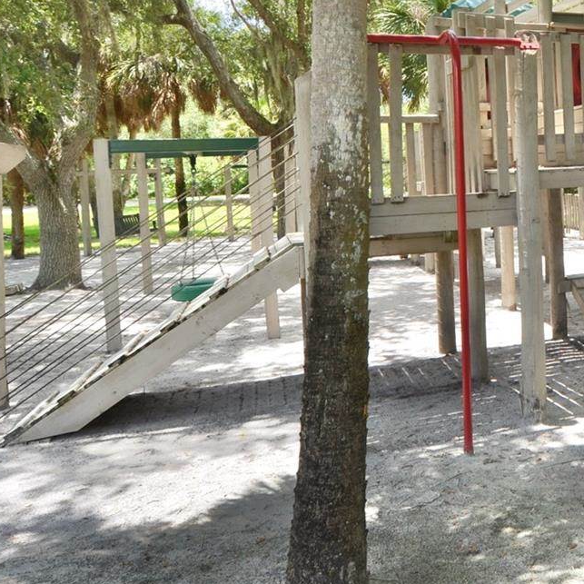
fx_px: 725
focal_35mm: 38
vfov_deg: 43.0
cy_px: 175
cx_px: 599
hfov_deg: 38.4
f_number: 8
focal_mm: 12
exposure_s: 1/250
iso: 200
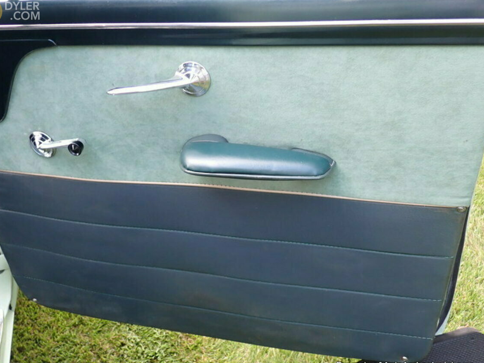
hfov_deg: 56.8
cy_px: 188
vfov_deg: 44.2
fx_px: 447
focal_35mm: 32
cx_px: 229
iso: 100
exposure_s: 1/60
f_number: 2.3
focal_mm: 5.4
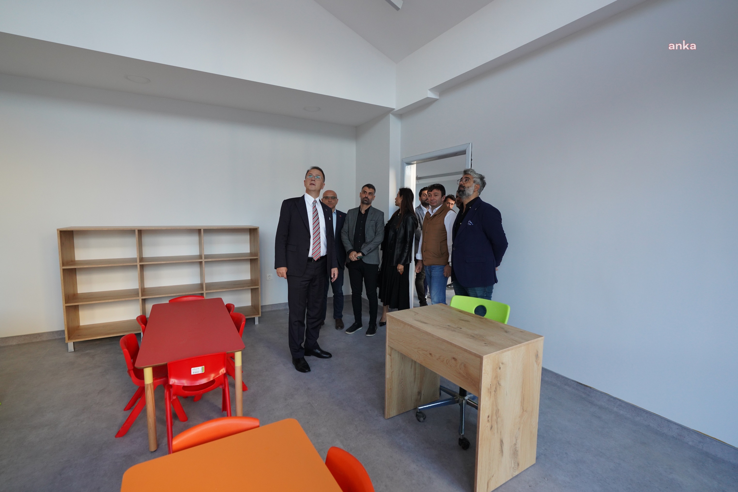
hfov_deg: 96.7
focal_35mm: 16
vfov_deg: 73.7
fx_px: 328
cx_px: 369
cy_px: 246
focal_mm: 16
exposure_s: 1/160
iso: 1000
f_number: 4
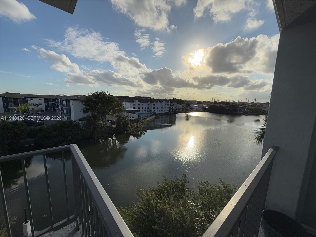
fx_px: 128
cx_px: 158
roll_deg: -1.4
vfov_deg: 85.7
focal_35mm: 14
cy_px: 118
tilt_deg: -7.7
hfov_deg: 102.1
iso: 50
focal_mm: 2.22
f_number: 2.2
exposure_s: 1/4762
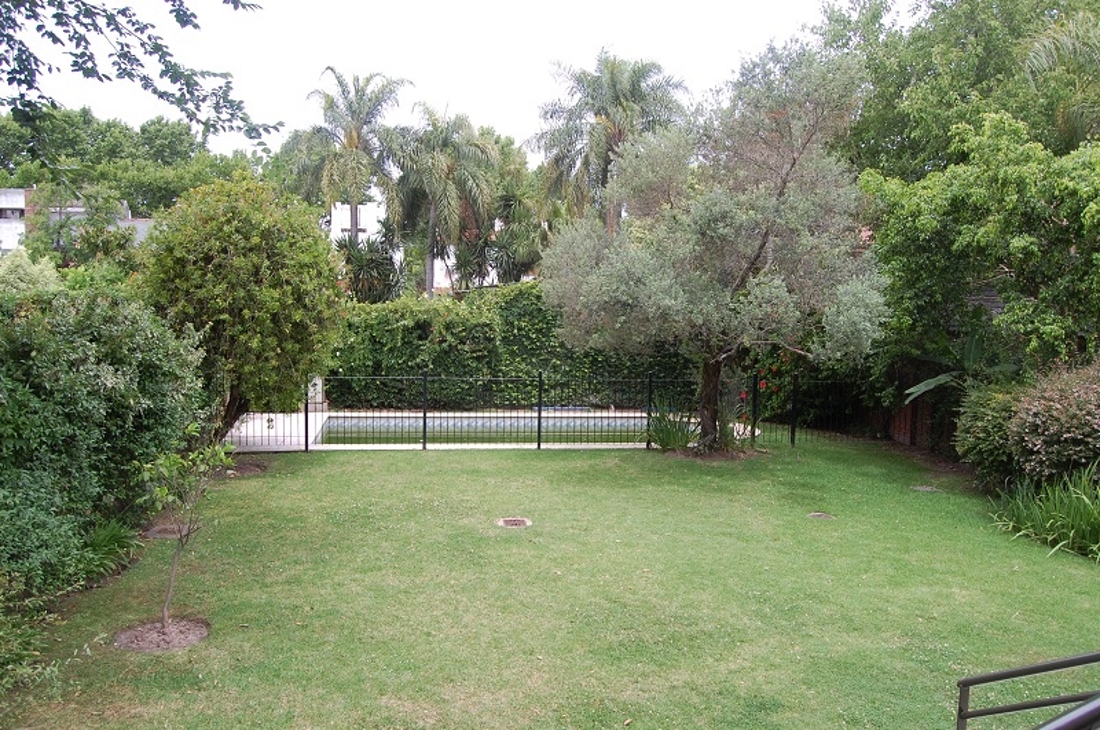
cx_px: 550
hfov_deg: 67.5
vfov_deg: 47.8
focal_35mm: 27
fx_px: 824
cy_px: 365
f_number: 7.1
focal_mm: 18
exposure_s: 1/200
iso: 200
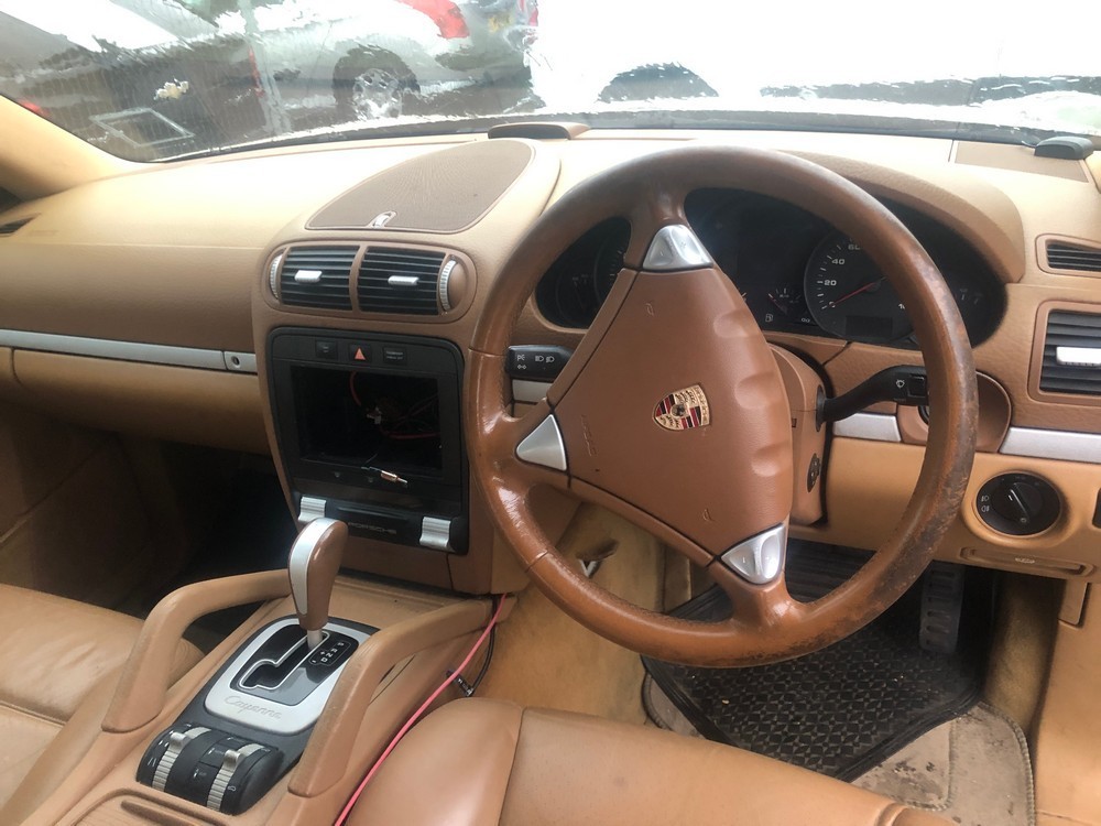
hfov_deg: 63.4
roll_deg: +10.0
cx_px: 550
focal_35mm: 28
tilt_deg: -26.6
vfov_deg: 49.7
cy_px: 413
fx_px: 891
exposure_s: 1/15
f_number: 1.8
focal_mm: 4
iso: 64
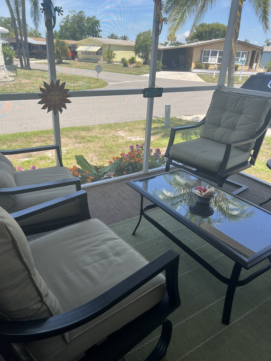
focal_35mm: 26
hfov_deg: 53.1
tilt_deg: -24.7
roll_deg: -2.3
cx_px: 136
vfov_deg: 67.3
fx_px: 271
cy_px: 180
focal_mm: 5.7
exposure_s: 1/982
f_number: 1.5
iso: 50
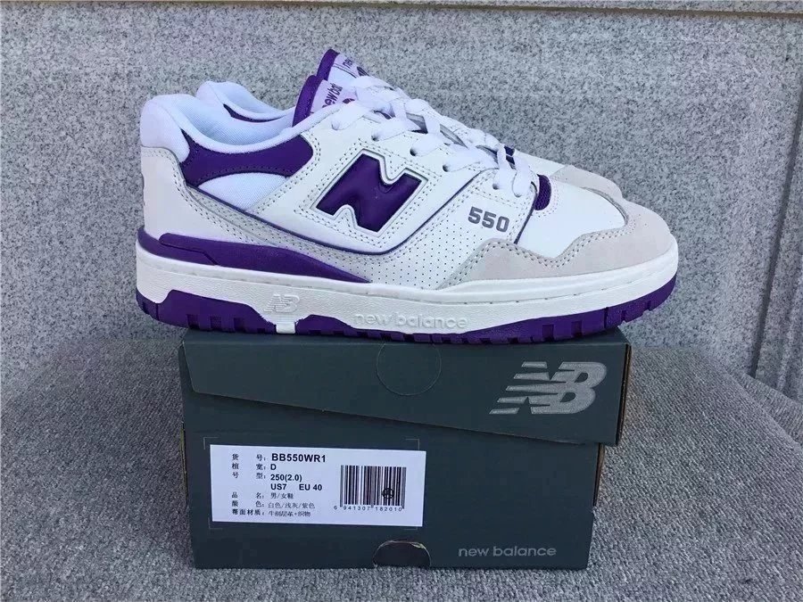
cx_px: 402
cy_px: 301
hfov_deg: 58.4
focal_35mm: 31
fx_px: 719
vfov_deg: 45.4
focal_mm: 3.3
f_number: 2.4
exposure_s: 1/397
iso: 25
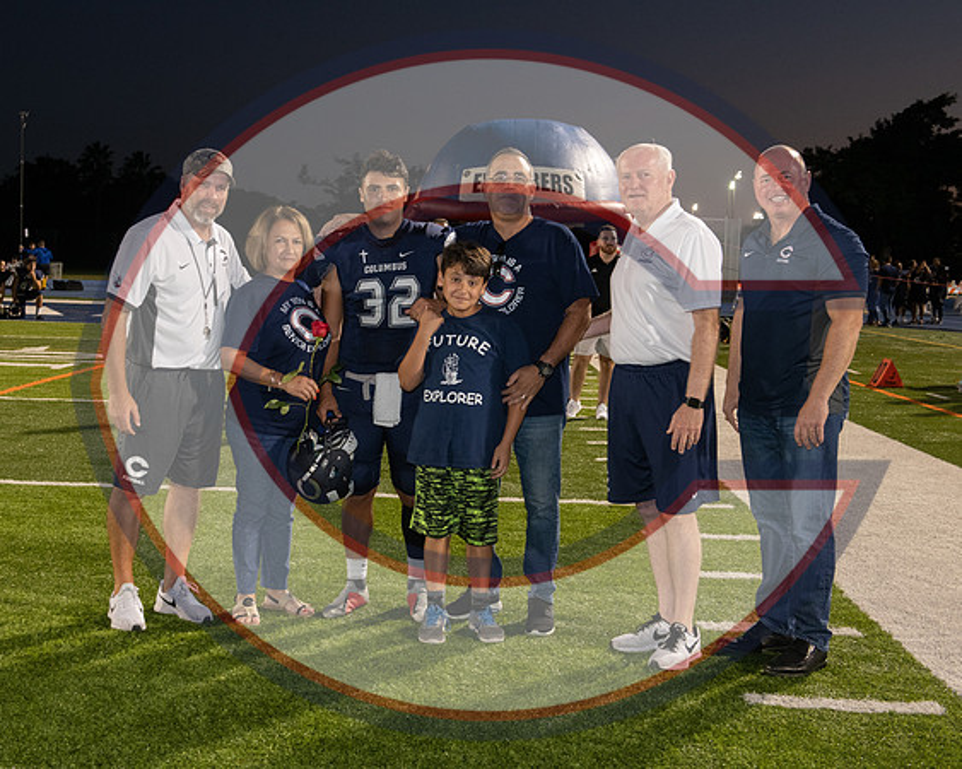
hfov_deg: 37.6
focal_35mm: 50
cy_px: 384
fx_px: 1410
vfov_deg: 30.5
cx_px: 425
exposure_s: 1/60
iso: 1600
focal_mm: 44
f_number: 7.1
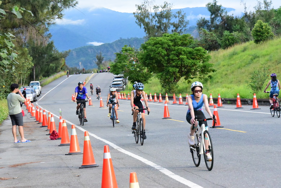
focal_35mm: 135
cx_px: 140
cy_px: 94
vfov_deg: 10.2
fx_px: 1054
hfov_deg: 15.2
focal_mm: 135
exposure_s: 1/2000
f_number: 11
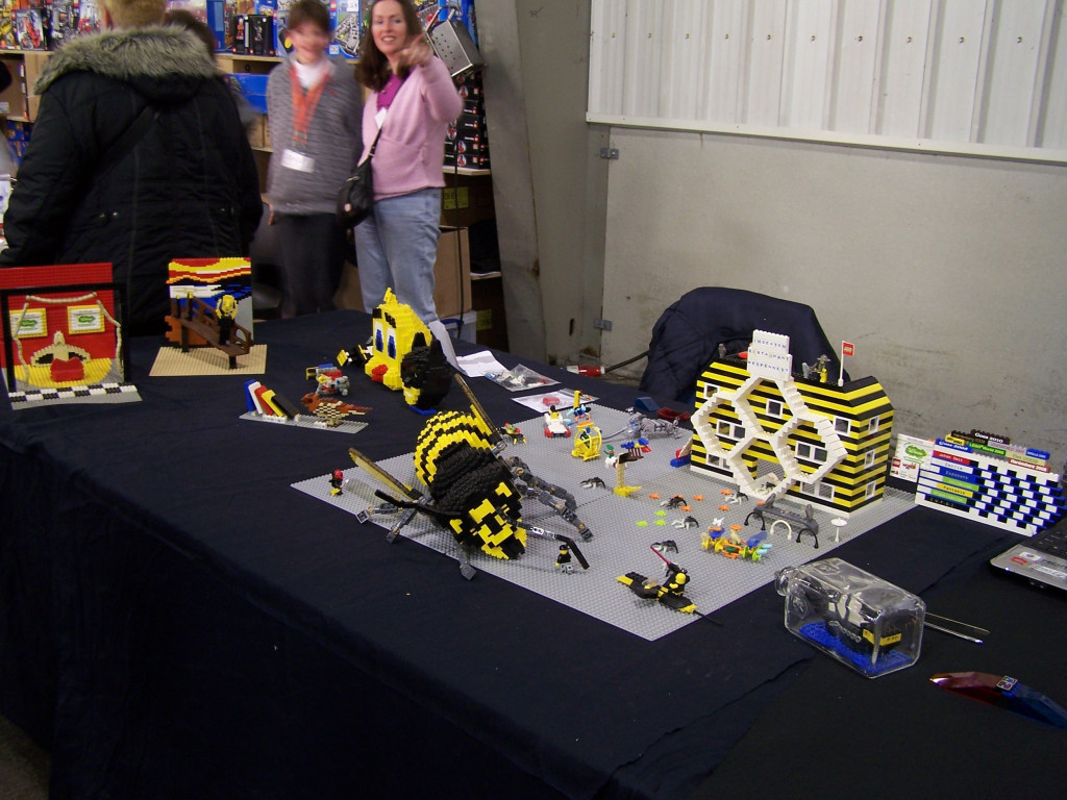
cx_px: 534
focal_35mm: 38
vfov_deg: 37.7
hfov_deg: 49.0
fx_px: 1171
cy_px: 400
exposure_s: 1/2
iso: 80
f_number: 2.8
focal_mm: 6.3
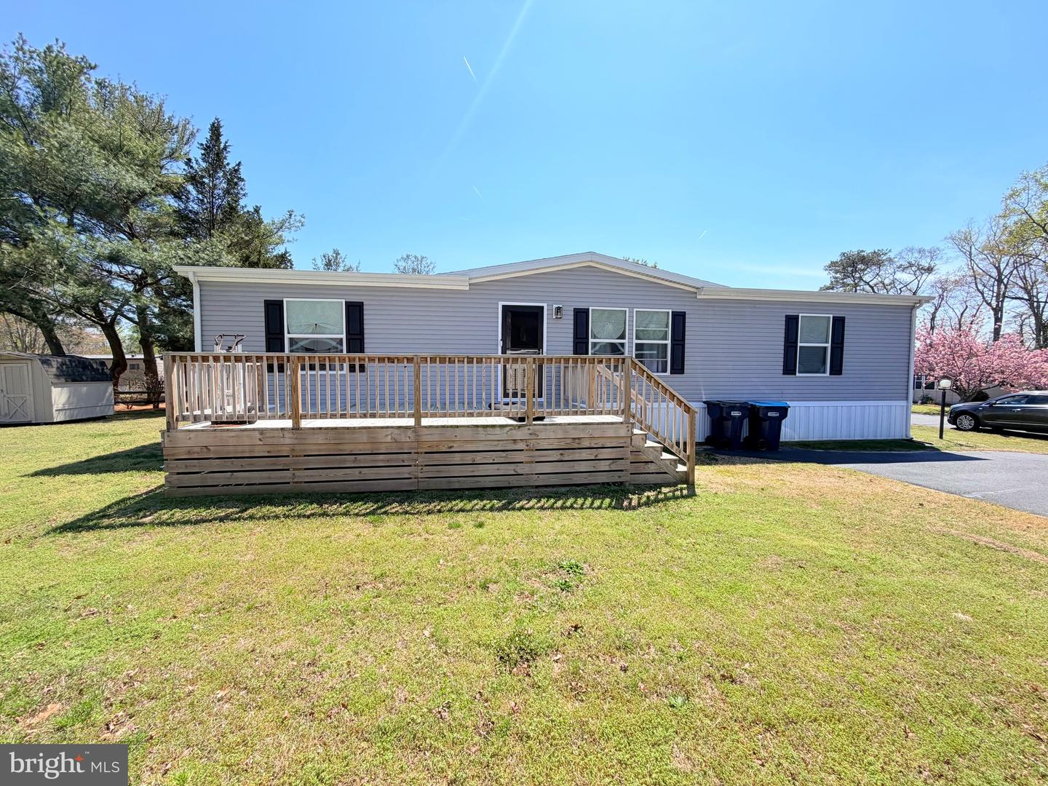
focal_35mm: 14
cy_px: 393
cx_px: 524
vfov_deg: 85.7
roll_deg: -0.6
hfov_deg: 102.1
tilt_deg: -2.9
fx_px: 424
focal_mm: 2.22
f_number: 2.2
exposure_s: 1/779
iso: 20
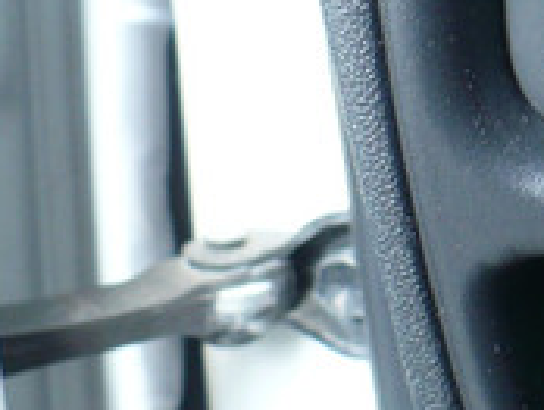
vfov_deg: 10.9
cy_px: 144
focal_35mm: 136
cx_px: 916
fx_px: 2140
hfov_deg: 13.3
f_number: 2.8
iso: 160
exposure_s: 1/30
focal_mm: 6.1
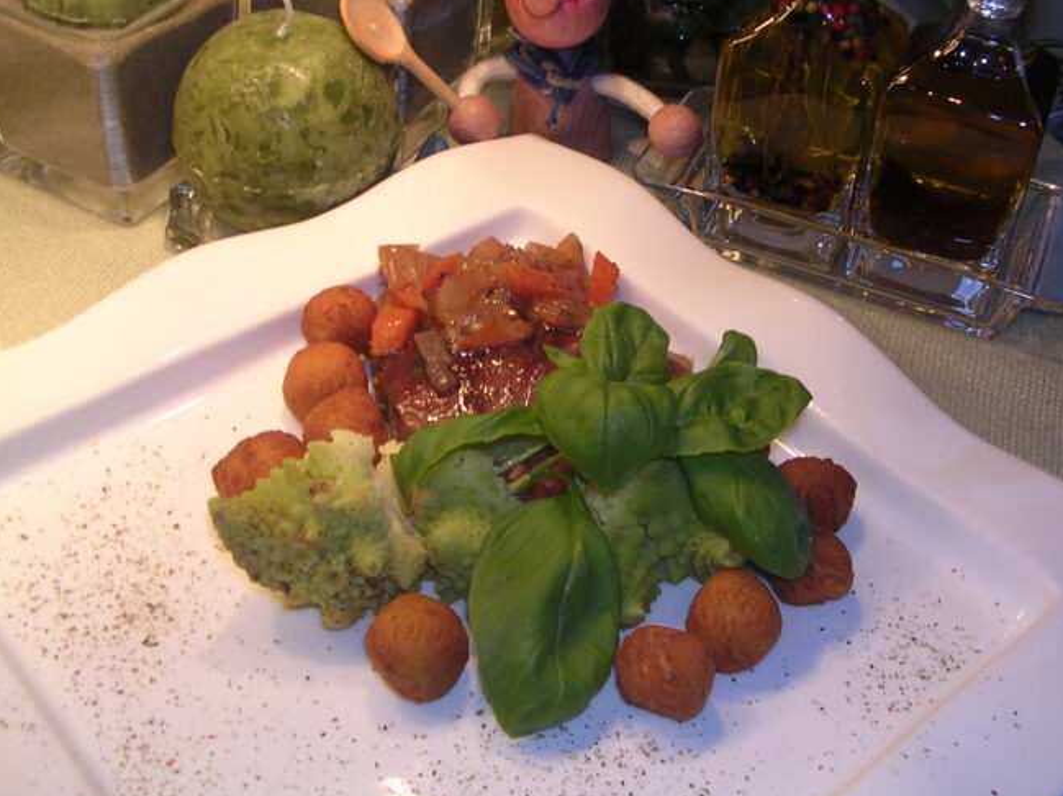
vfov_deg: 32.1
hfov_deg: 42.0
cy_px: 341
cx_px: 598
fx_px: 1381
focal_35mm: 45
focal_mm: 5.8
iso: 100
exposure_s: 1/30
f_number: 2.8
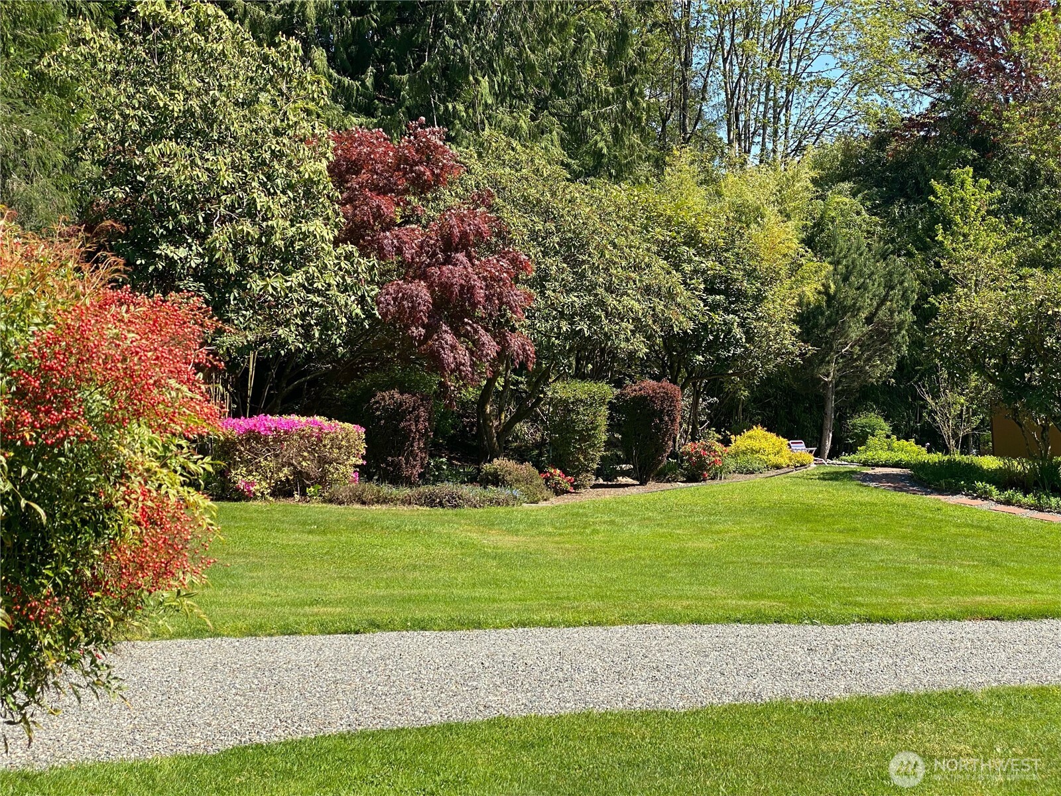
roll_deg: +4.0
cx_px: 530
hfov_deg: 36.8
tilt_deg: -2.6
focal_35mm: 52
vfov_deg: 28.0
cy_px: 398
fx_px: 1594
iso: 20
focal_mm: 6
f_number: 2
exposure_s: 1/695
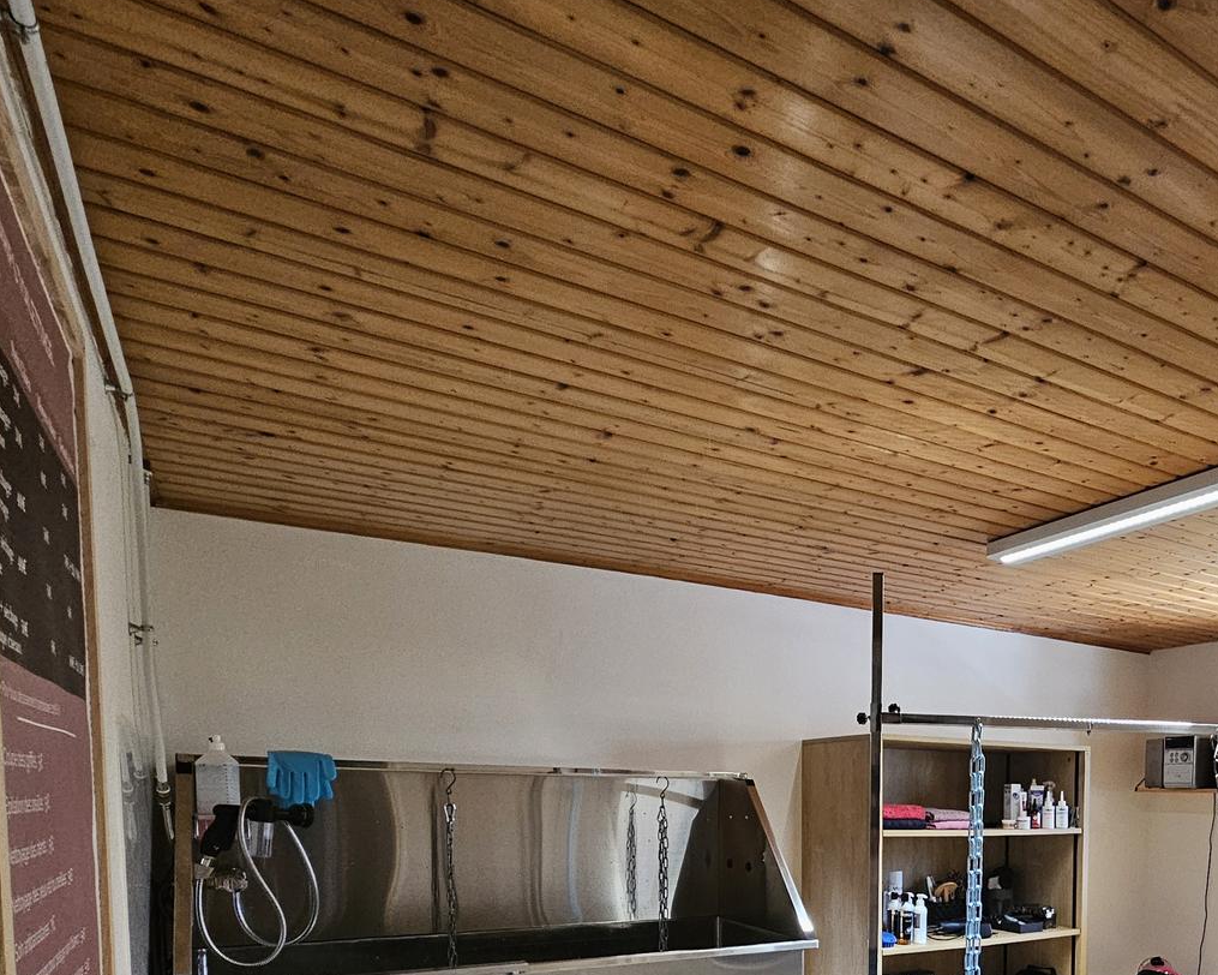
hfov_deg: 65.3
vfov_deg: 52.7
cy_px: 849
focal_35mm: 24
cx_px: 937
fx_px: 865
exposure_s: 1/71
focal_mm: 2.2
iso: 400
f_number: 2.2
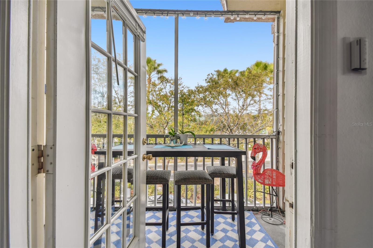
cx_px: 186
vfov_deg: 77.3
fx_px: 155
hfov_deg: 100.4
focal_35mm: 15
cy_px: 124
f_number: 7.1
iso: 100
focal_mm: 10
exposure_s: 1/200
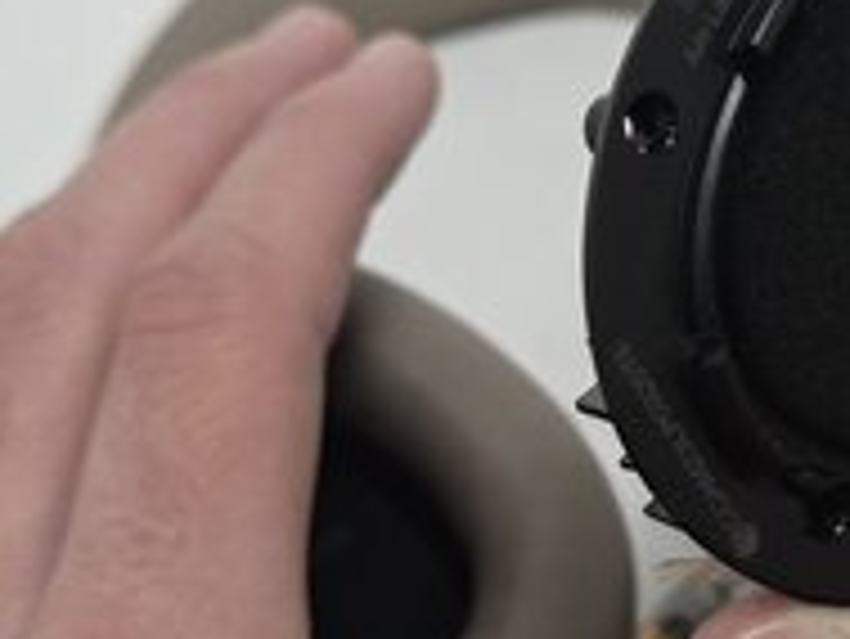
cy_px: 324
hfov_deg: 26.9
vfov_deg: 20.5
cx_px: 535
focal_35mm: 72
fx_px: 1769
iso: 200
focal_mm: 5.4
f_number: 1.8
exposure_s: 1/180
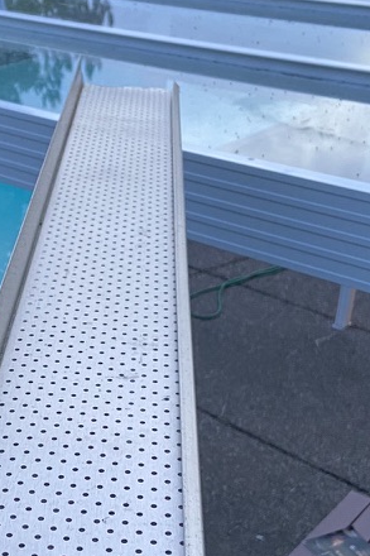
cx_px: 28
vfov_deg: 31.7
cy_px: 360
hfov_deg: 21.0
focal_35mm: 63
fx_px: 972
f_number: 1.8
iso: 200
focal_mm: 4.25
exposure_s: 1/60
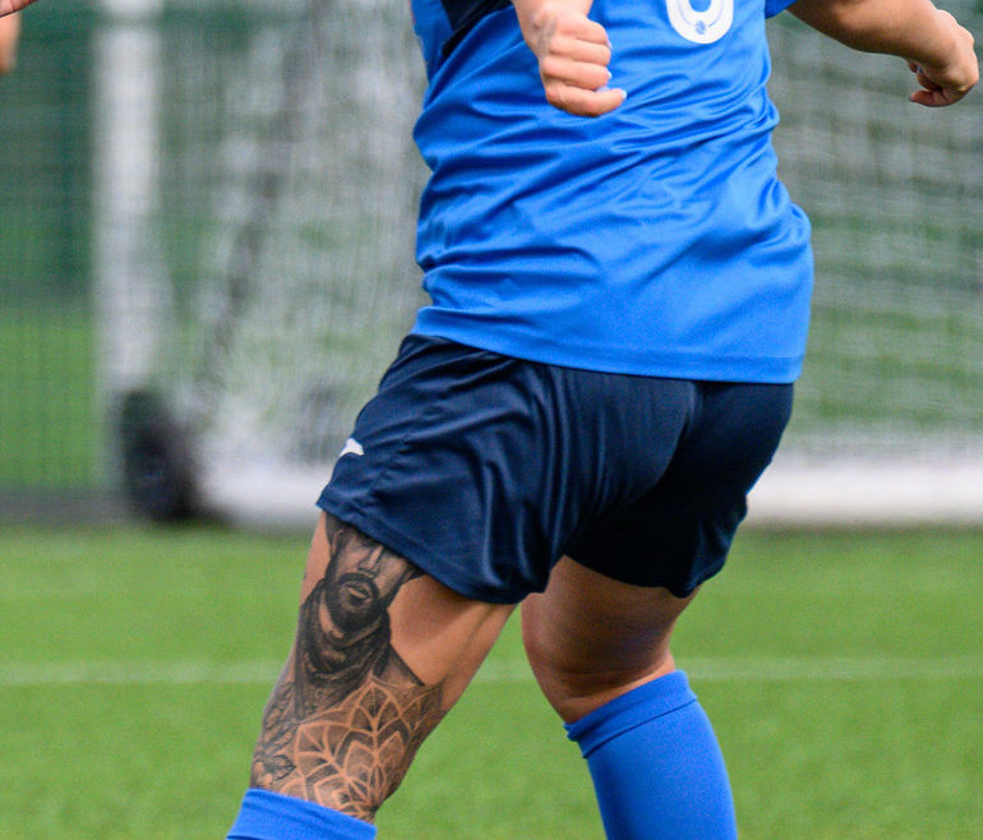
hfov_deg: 1.1
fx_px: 53490
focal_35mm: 1790
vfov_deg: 0.9
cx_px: -285
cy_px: -44
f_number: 5.6
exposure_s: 1/1600
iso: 640
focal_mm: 400
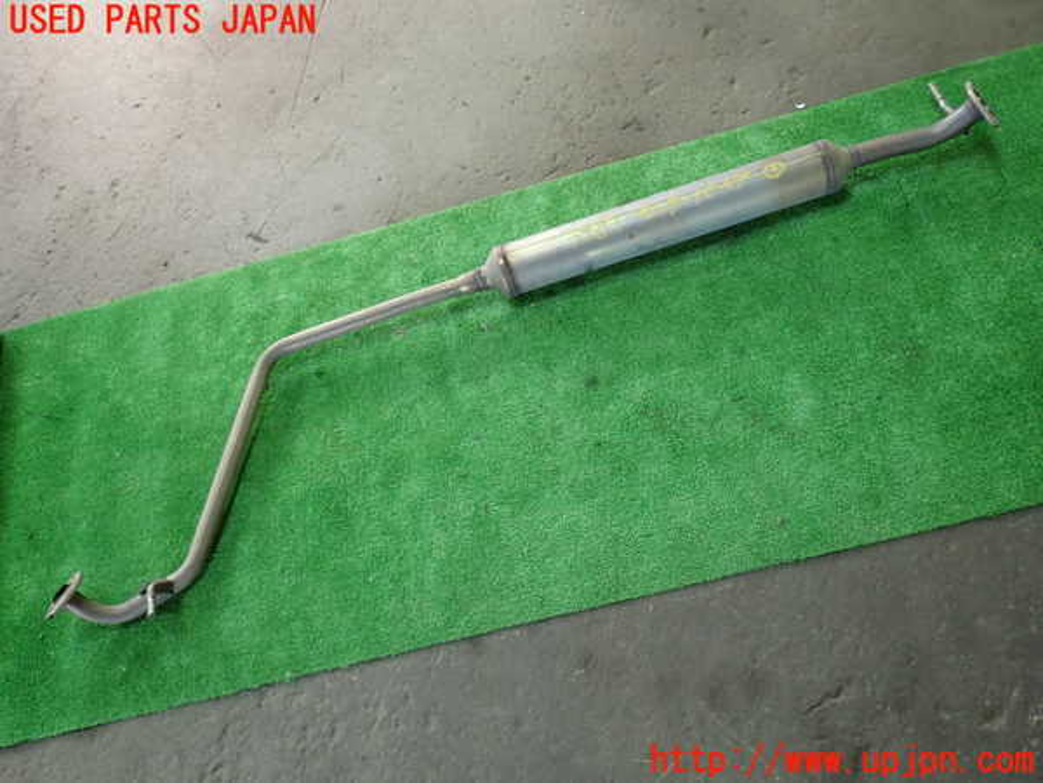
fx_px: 904
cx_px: 522
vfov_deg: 46.8
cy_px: 392
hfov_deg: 60.0
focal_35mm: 30
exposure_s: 1/30
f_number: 2.3
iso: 200
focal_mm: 5.4
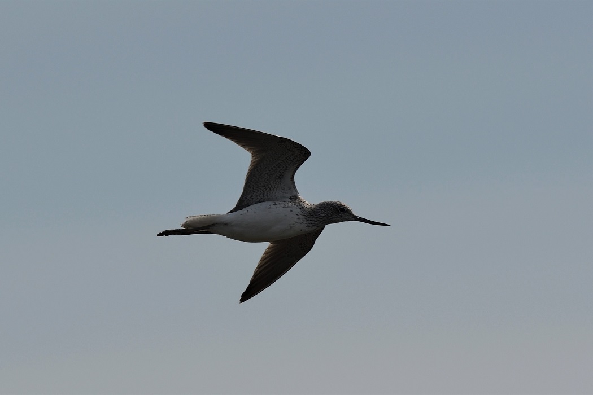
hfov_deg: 2.7
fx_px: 12353
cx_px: 296
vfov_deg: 1.8
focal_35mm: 750
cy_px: 198
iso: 100
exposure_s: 1/2000
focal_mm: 500
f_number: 5.6
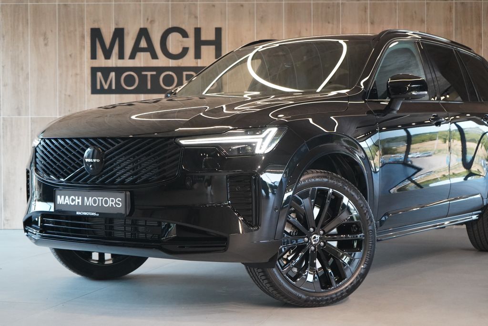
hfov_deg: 32.9
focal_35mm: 61
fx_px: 827
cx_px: 244
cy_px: 163
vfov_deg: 22.3
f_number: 5.6
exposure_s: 1/160
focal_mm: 61
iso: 8000
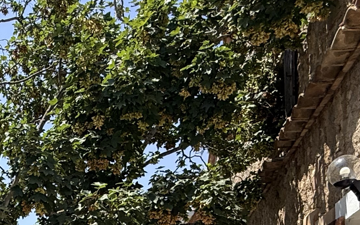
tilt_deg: -0.3
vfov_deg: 19.4
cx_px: 16
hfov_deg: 34.7
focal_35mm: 54
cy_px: 378
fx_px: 530
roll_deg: +2.1
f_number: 2.2
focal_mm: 2.22
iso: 50
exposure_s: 1/1399
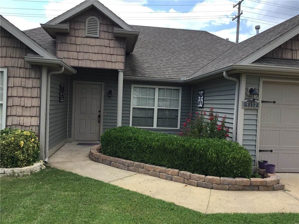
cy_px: 112
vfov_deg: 45.4
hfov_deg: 58.4
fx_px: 268
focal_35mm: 31
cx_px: 150
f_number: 2.4
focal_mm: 3.3
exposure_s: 1/627
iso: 25
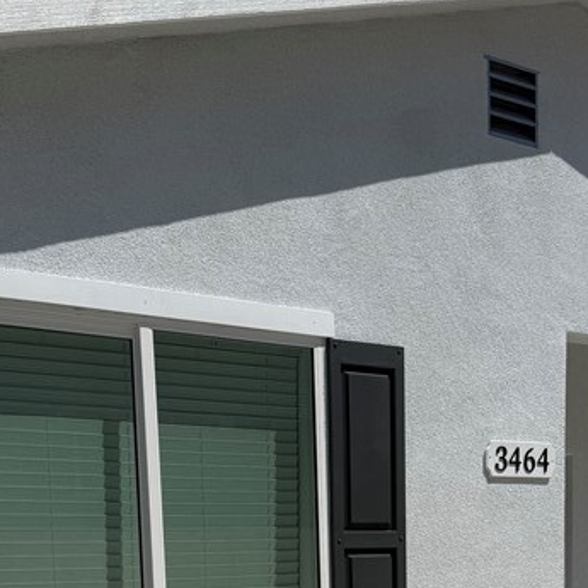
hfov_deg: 27.2
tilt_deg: -5.3
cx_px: 363
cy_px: 689
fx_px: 1211
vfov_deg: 24.9
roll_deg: +0.5
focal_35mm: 63
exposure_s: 1/14286
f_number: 1.78
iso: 80
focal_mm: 6.76
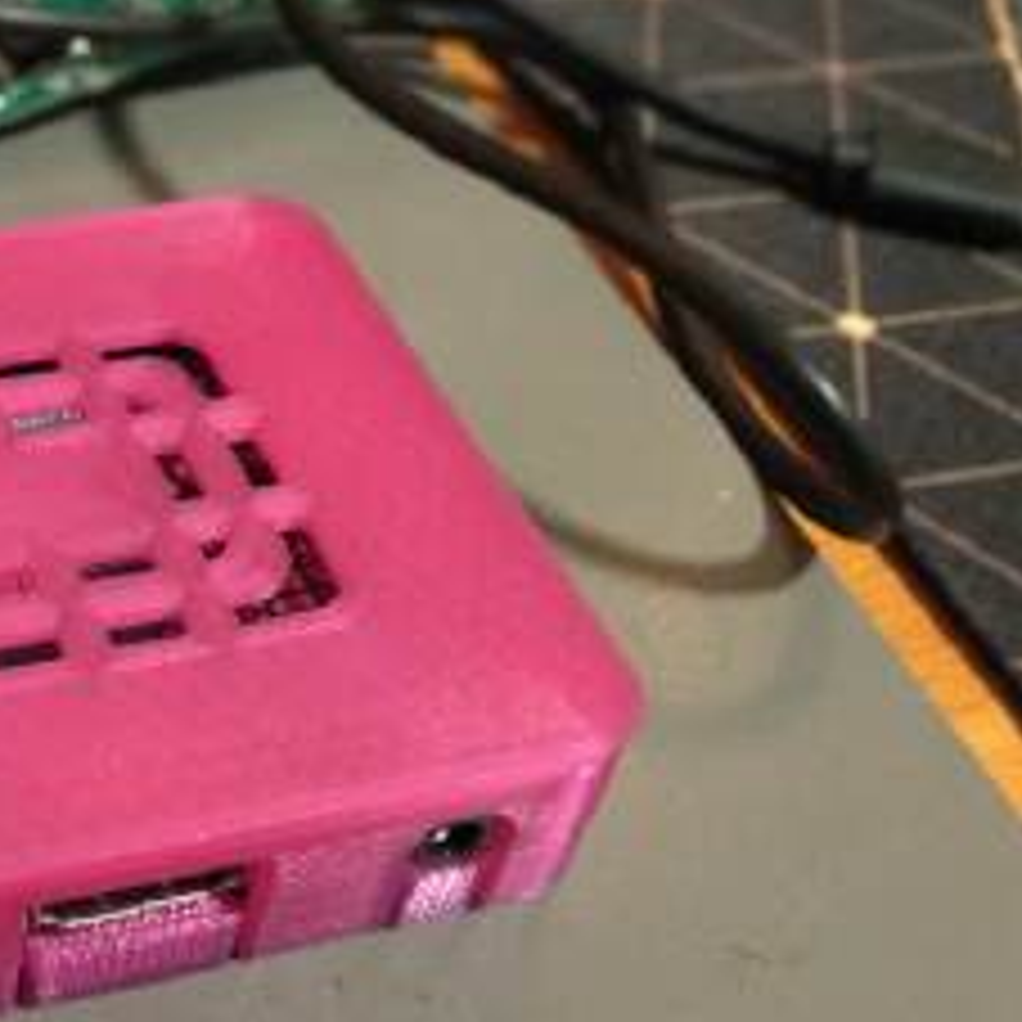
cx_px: -79
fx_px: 1804
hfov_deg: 28.9
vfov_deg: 31.6
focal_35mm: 54
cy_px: 527
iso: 1600
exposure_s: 1/14
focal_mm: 3.82
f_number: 2.2
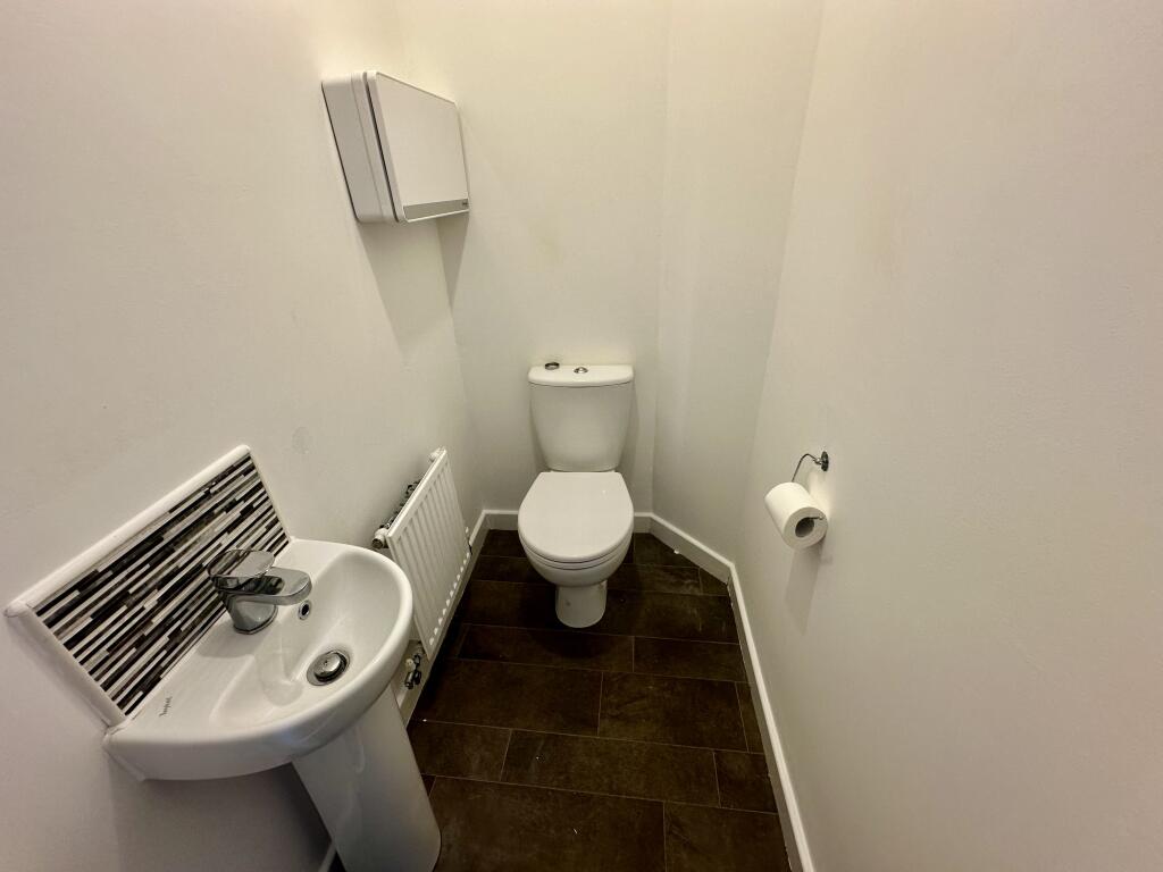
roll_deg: +2.1
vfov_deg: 85.7
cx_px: 582
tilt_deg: -28.0
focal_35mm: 14
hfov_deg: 102.1
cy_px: 436
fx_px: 470
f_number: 2.2
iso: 125
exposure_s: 1/100
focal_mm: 2.22
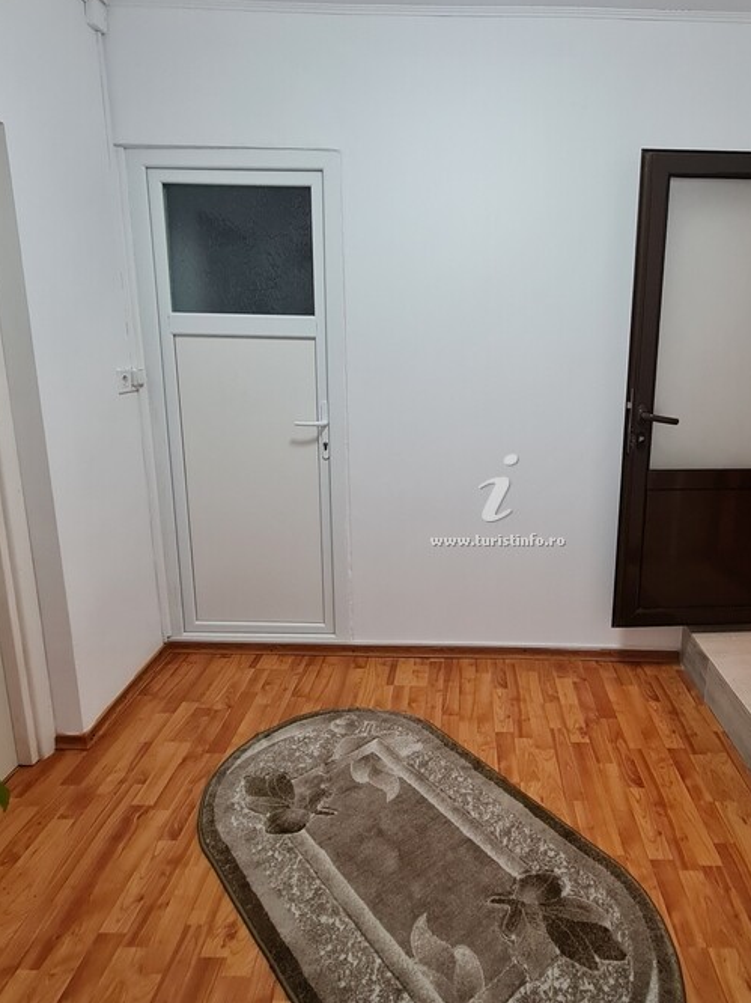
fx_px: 579
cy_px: 473
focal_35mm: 20
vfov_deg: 81.7
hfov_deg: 64.9
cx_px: 473
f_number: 2.2
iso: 200
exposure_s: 1/50
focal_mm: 2.2
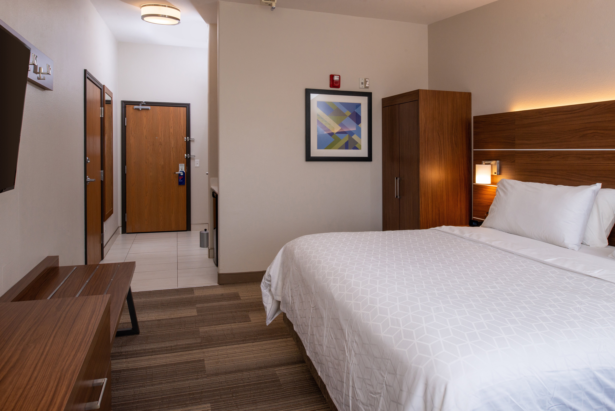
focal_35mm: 24
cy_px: 206
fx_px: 410
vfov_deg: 53.2
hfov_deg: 73.7
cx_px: 308
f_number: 13
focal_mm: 24
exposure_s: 1/40
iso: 640
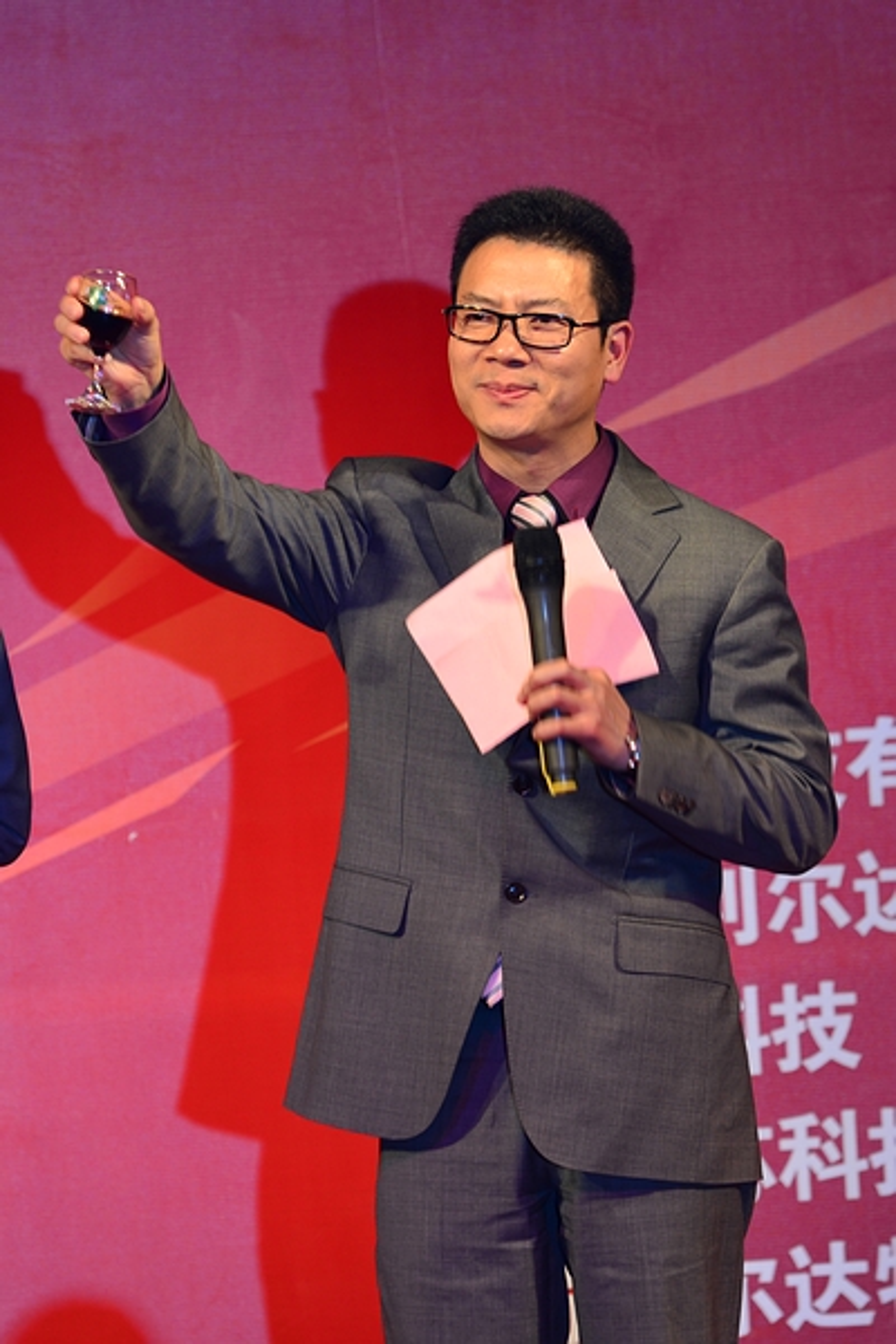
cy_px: 672
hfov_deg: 8.1
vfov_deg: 12.1
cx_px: 448
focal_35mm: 170
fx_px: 6346
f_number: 4
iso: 280
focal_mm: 170
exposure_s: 1/100
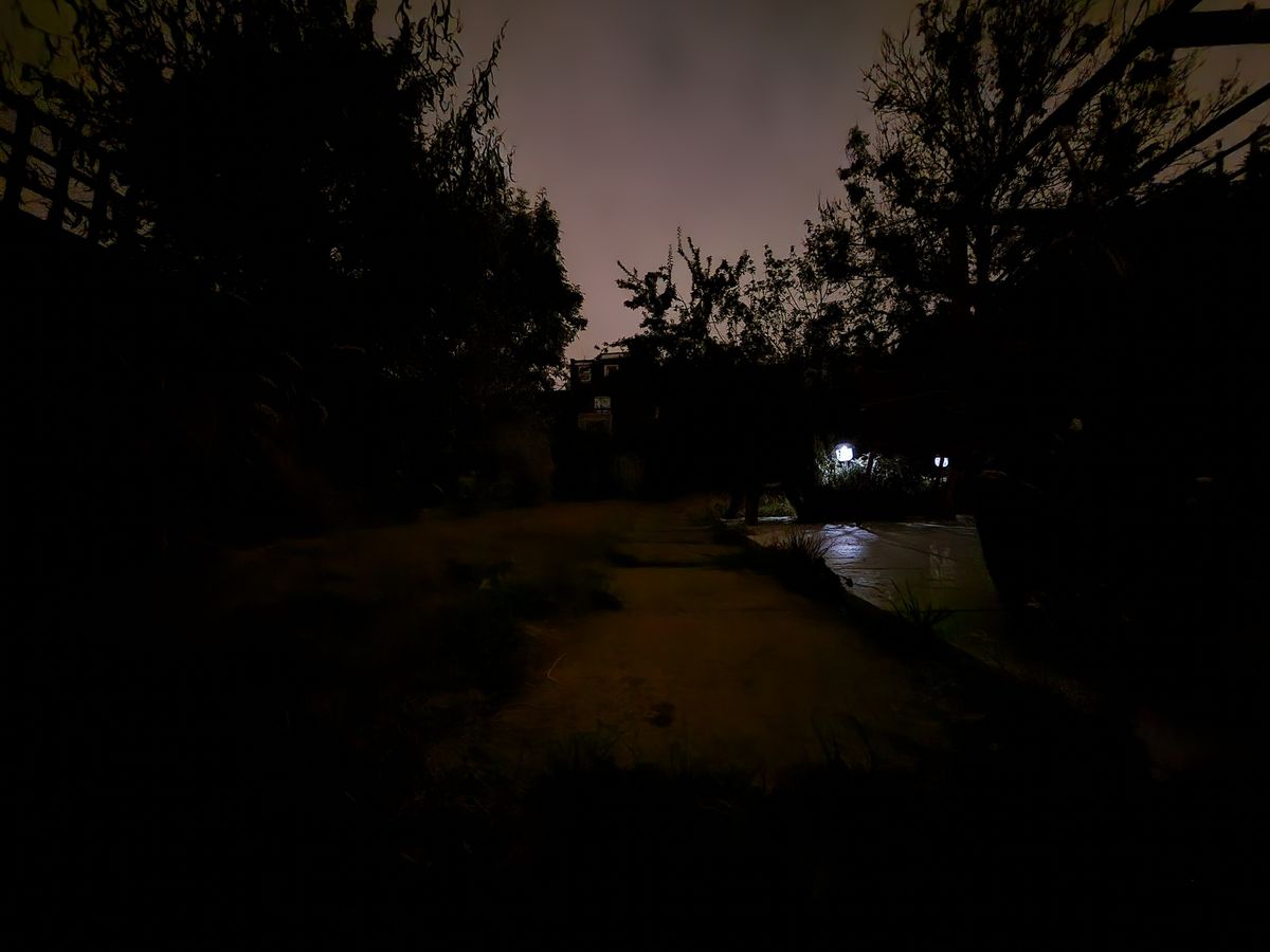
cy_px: 476
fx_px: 477
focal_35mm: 13
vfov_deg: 89.9
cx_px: 635
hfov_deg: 106.2
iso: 640
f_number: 2.2
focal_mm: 1.7
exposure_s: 1/2
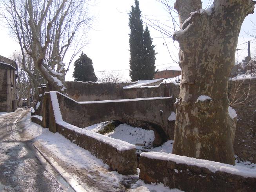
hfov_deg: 60.0
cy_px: 96
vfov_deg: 46.8
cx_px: 128
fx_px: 222
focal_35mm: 30
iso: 400
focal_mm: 5.4
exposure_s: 1/800
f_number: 7
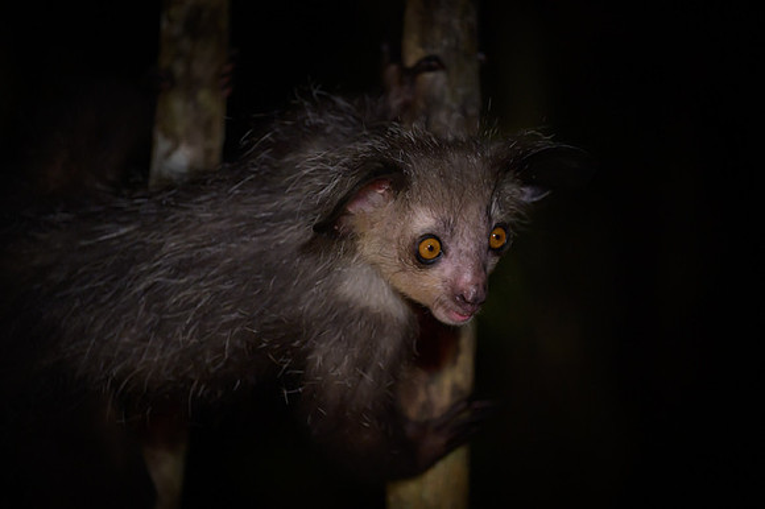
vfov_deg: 6.9
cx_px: 382
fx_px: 4247
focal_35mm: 200
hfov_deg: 10.3
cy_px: 254
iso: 4000
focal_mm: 200
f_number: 2.8
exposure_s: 1/50
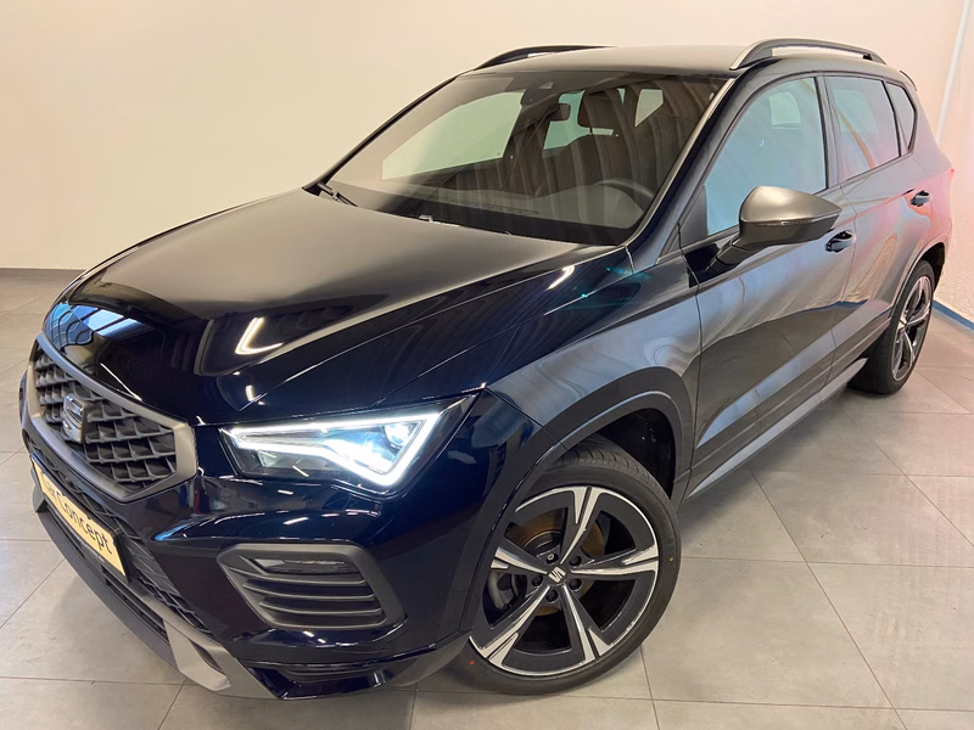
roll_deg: +0.1
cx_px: 487
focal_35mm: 26
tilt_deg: -22.5
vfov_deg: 53.1
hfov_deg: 67.3
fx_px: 732
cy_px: 365
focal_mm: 4.25
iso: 400
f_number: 1.8
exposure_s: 1/50
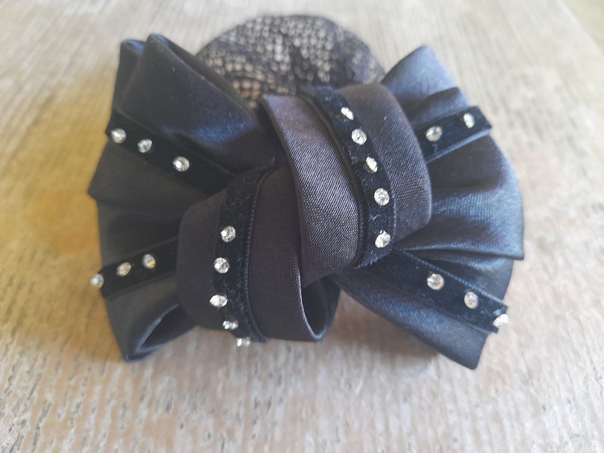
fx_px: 436
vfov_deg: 54.9
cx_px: 302
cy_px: 226
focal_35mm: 25
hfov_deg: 69.4
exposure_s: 1/25
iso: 400
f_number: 2
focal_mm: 4.6
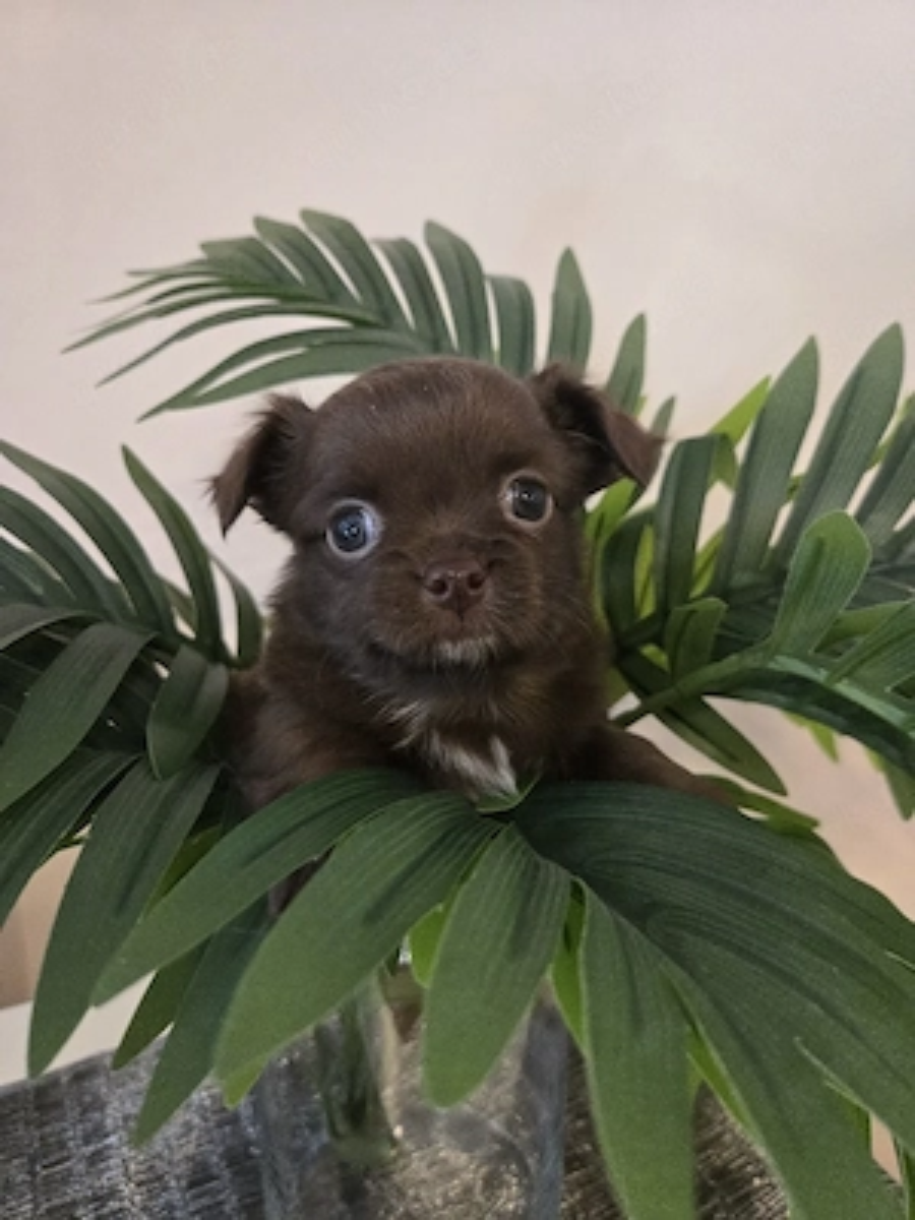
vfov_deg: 73.9
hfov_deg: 58.9
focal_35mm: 23
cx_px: 458
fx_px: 811
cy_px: 610
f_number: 1.8
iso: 800
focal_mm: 5.4
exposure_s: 1/101
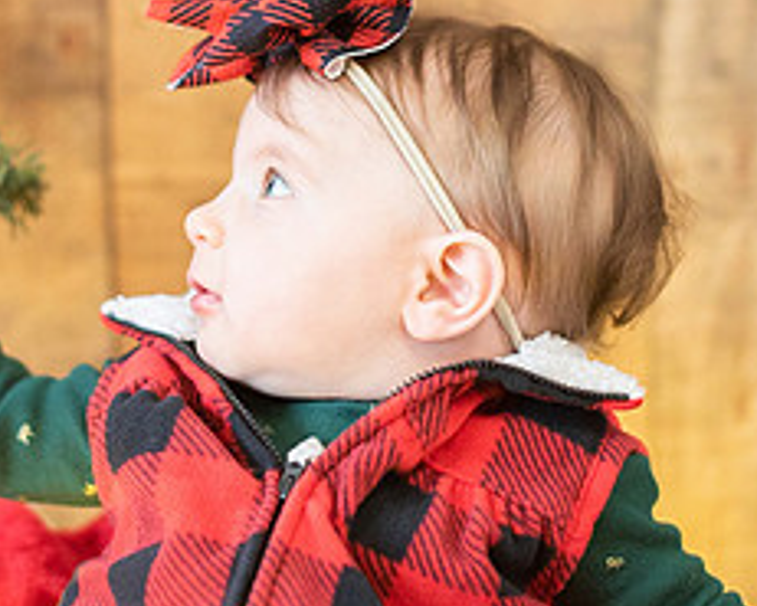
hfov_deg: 15.9
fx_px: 2712
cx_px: 288
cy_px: 179
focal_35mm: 121
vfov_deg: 12.7
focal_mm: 50
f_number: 2.2
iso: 800
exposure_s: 1/250
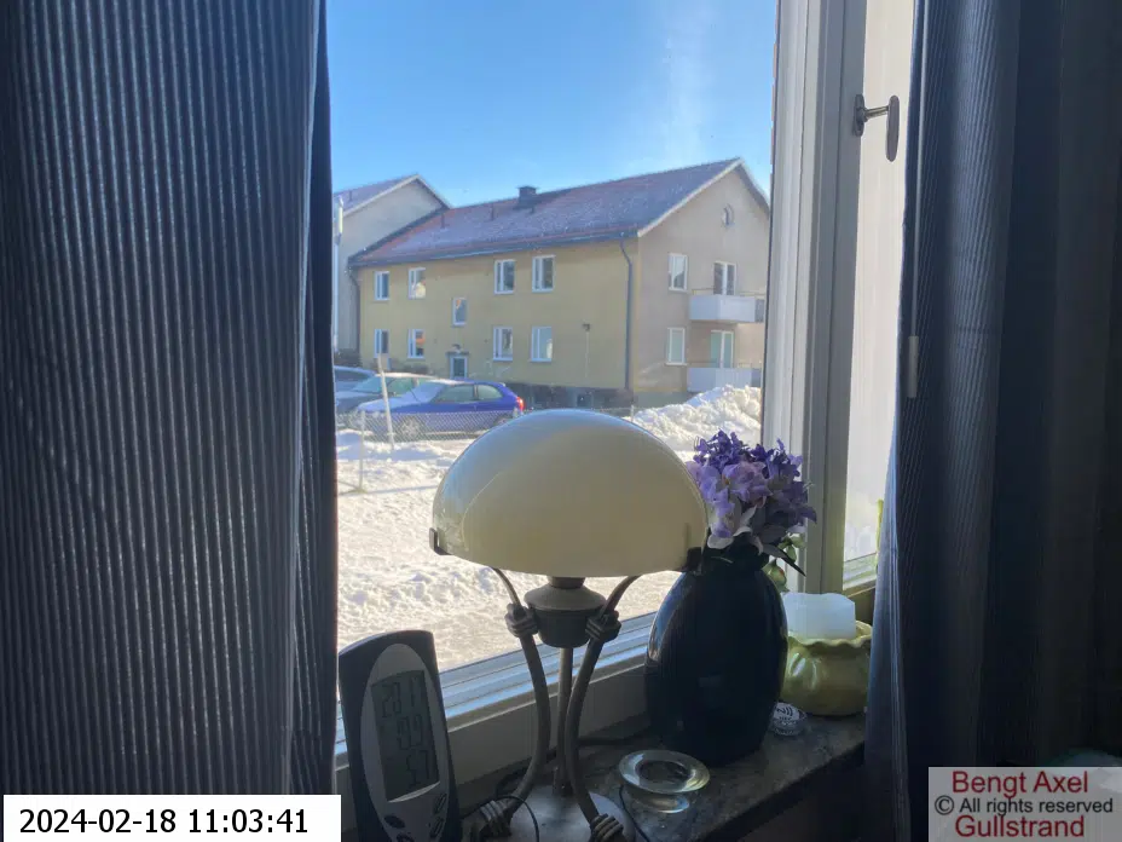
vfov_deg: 53.1
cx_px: 561
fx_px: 843
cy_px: 421
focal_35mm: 26
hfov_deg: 67.3
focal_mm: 4.25
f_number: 1.8
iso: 32
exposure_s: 1/633
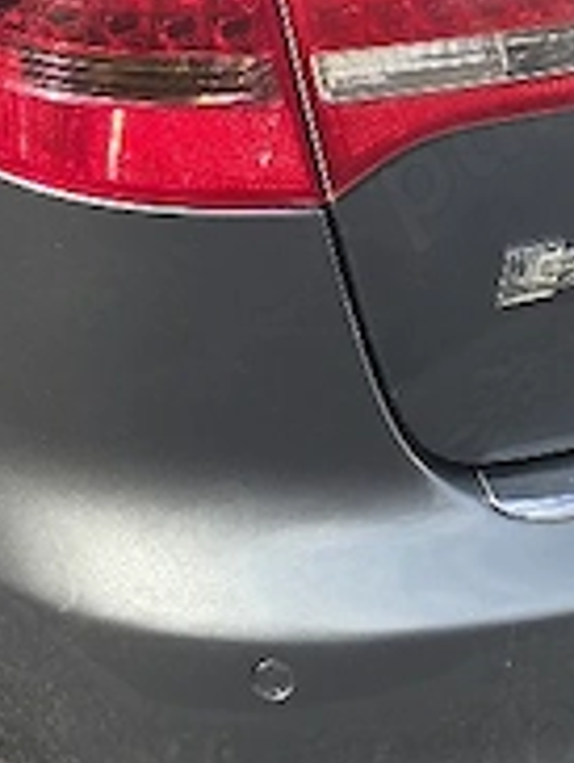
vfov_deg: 16.7
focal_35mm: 101
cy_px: -532
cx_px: 809
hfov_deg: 13.9
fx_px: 2228
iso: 12
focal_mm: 6.3
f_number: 1.7
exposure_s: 1/417
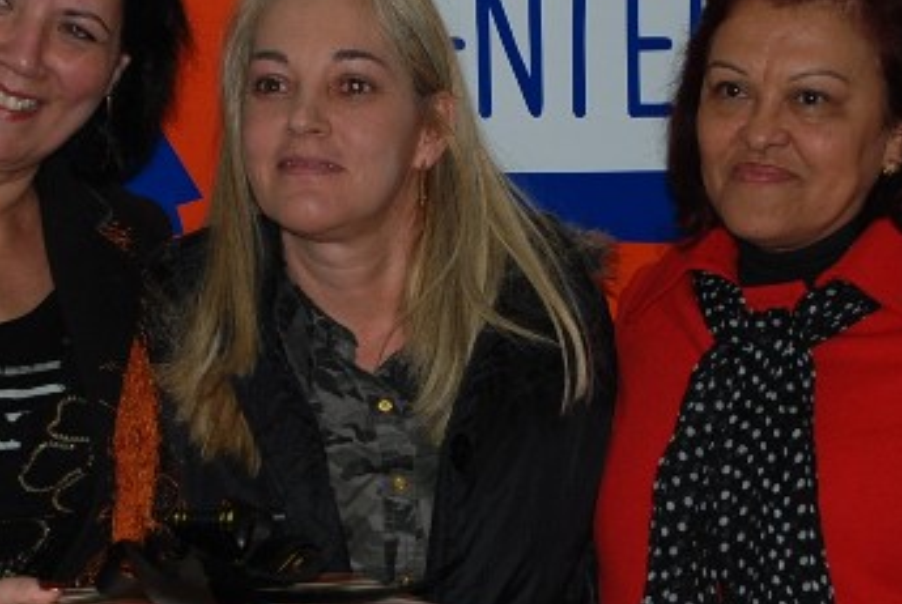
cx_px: 455
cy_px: 447
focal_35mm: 153
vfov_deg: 9.0
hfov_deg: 13.4
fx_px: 3838
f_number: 4.8
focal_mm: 44
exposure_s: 1/60
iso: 200
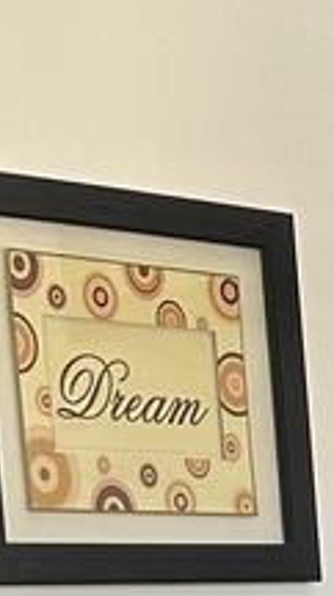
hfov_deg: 6.1
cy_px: 1002
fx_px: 2938
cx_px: 925
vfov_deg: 11.0
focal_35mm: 186
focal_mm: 6.86
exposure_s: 1/121
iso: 125
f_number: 1.78
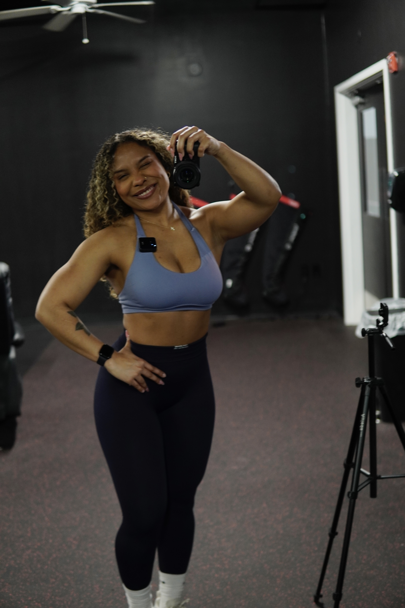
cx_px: 202
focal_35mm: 45
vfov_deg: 43.6
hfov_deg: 29.9
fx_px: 759
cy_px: 304
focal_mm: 30
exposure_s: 1/60
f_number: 1.6
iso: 800
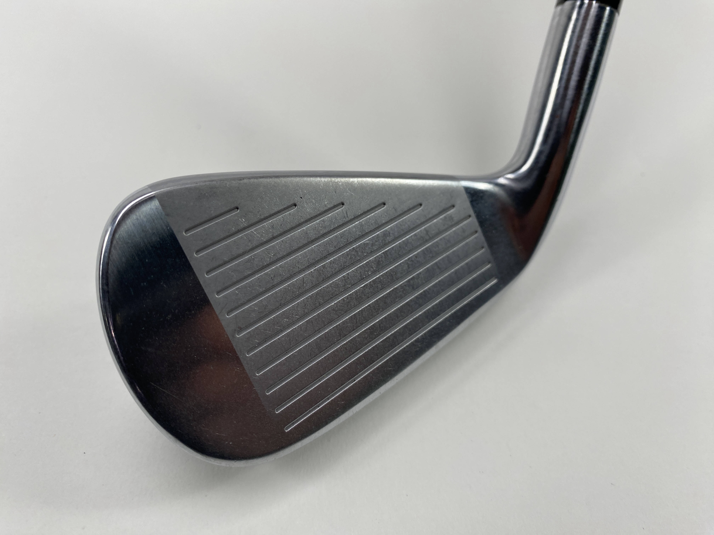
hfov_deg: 69.4
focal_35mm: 25
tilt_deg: -55.4
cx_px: 357
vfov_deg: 54.9
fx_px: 516
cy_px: 268
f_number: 1.8
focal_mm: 4.25
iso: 32
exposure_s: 1/248
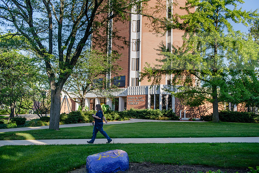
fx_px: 245
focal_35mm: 34
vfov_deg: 38.9
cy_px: 86
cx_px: 130
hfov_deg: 55.8
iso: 125
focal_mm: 34
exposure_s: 1/320
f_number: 3.5
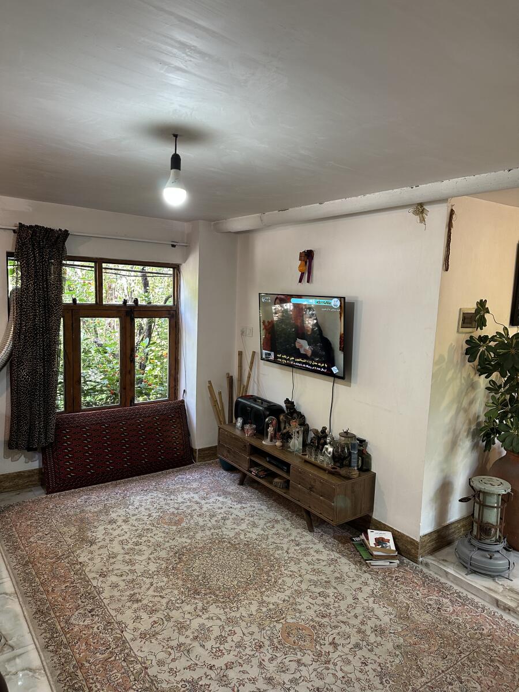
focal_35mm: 24
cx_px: 260
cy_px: 346
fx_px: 480
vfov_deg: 71.6
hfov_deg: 56.8
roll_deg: -2.9
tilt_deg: -6.7
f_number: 1.78
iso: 200
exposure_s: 1/100
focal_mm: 6.86
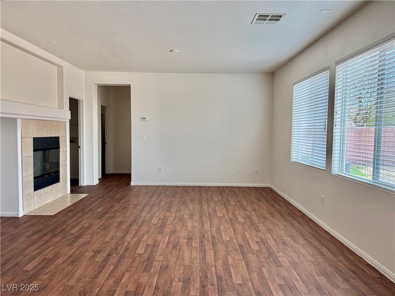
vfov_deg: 56.8
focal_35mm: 24
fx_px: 274
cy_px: 148
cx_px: 198
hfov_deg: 71.6
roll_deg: -2.5
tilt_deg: -3.0
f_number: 1.78
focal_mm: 6.76
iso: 160
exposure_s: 1/231
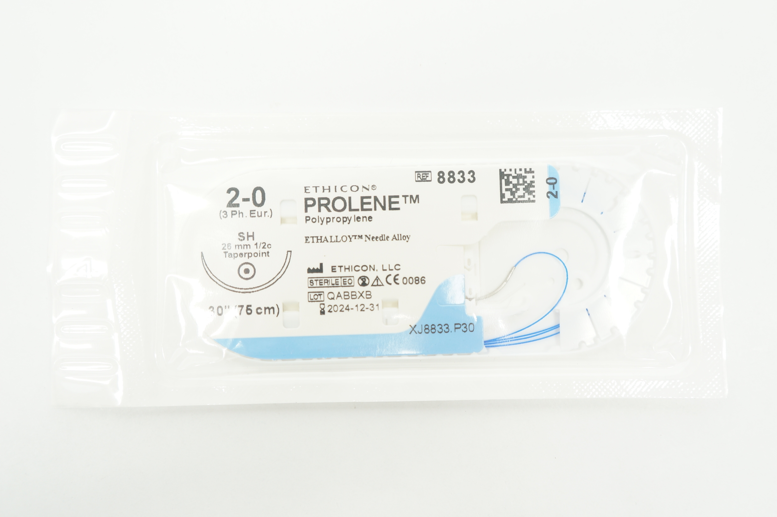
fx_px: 841
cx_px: 388
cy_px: 258
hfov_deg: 49.6
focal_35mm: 39
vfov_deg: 34.1
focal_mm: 26
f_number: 4.5
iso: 400
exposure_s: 1/60
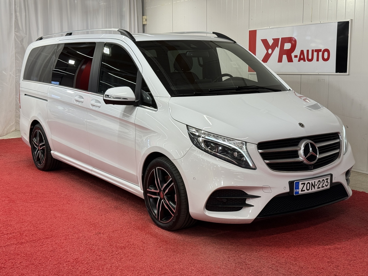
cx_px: 184
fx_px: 510
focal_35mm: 48
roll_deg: +1.1
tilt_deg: -7.7
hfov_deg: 39.7
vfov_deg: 30.3
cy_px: 138
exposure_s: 1/99
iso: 64
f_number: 1.78
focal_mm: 6.76
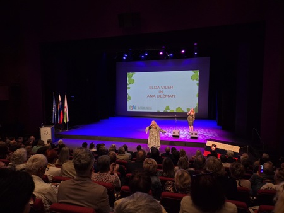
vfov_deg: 58.9
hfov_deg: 73.9
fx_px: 189
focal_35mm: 23
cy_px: 106
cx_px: 142
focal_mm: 5.4
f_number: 1.8
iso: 160
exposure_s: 1/53
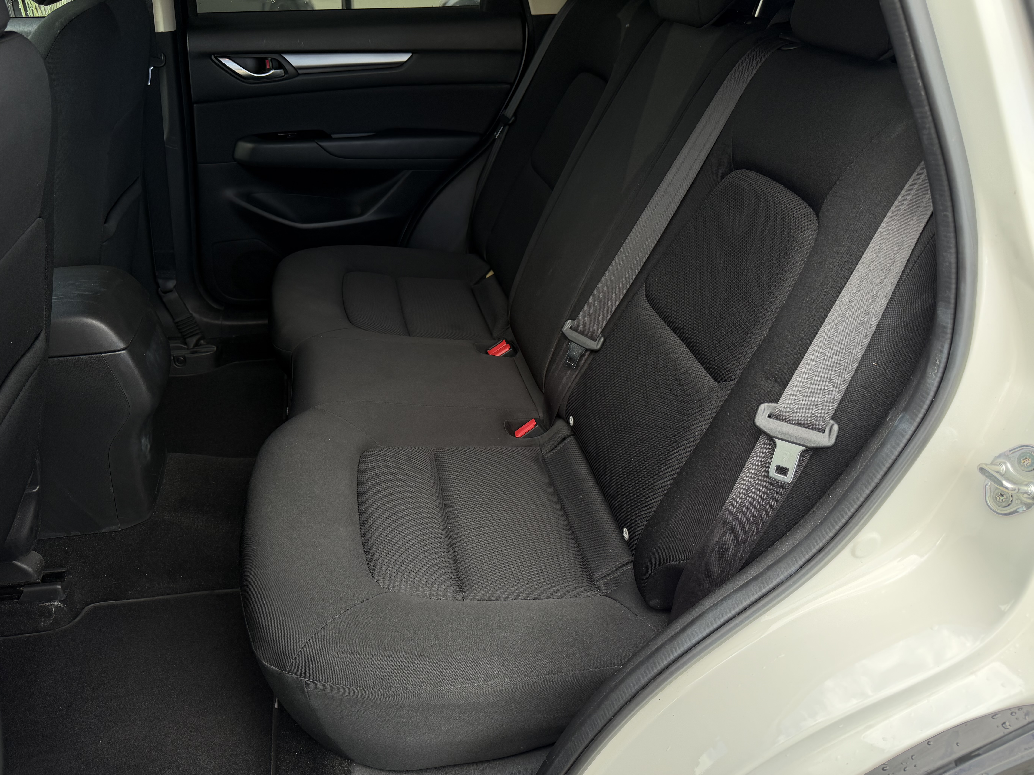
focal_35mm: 25
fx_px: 747
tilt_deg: -29.7
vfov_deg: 54.9
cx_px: 504
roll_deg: -3.6
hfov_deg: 69.4
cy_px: 379
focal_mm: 6.76
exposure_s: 1/197
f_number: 1.78
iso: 100
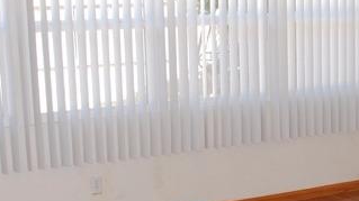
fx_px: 866
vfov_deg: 13.1
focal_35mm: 91
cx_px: 297
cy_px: 198
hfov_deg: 23.0
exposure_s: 1/60
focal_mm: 18
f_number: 3.5
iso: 200
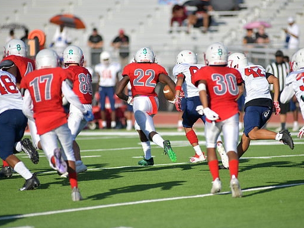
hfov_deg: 6.1
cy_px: 114
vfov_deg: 4.6
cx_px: 164
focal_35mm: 326
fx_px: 2864
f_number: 3.5
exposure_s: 1/2000
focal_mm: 300
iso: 80
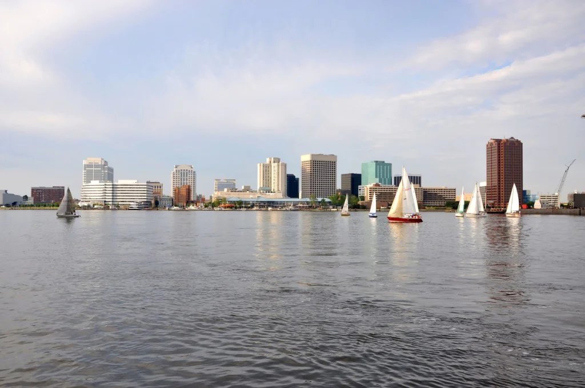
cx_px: 292
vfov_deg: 36.8
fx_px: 584
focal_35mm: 36
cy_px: 194
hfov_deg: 53.2
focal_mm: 24
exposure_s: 1/320
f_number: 8
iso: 200
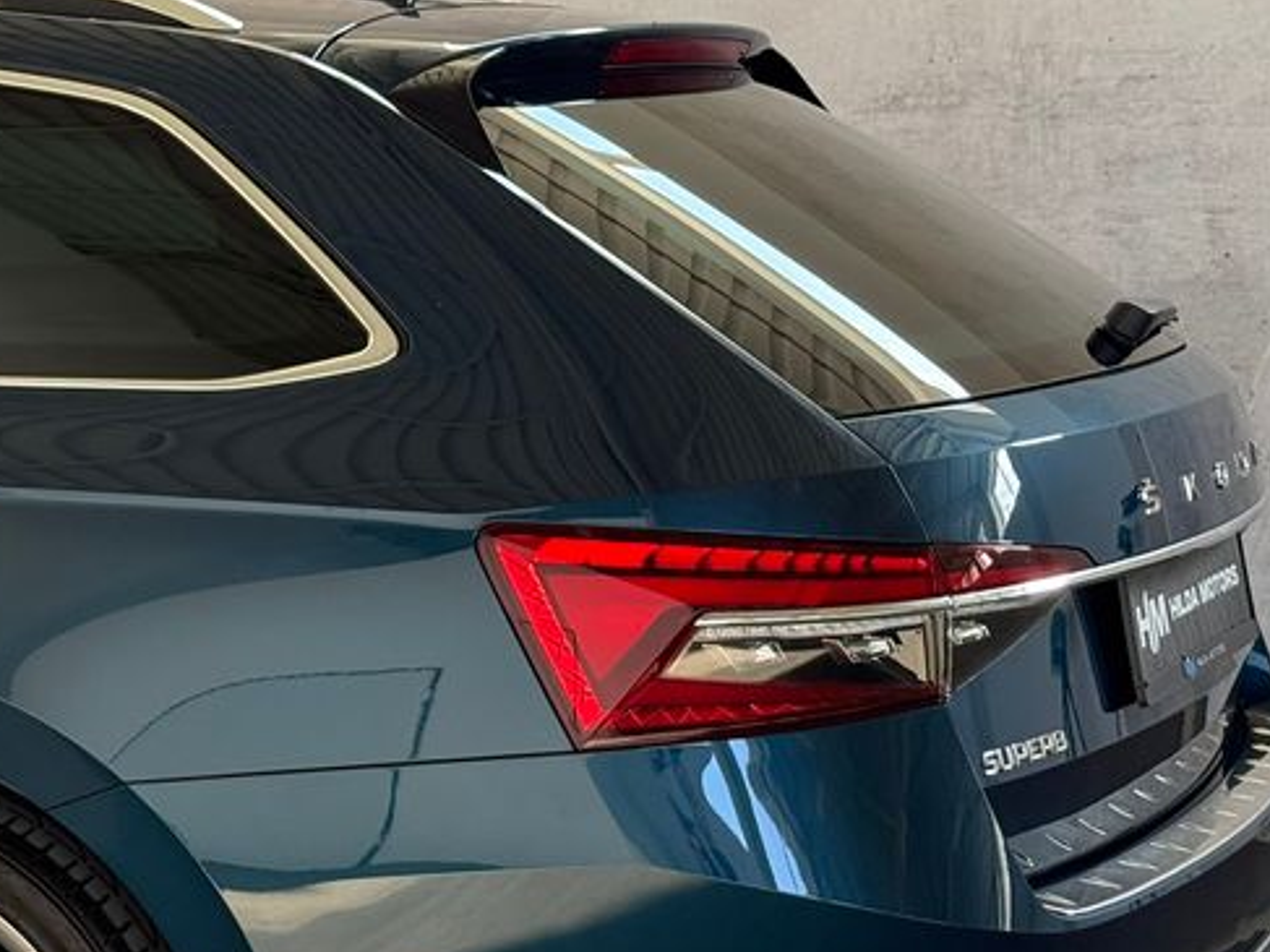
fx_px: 3705
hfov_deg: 19.1
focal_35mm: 101
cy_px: 522
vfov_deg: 14.6
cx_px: 86
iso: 200
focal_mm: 6.76
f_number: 1.78
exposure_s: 1/102
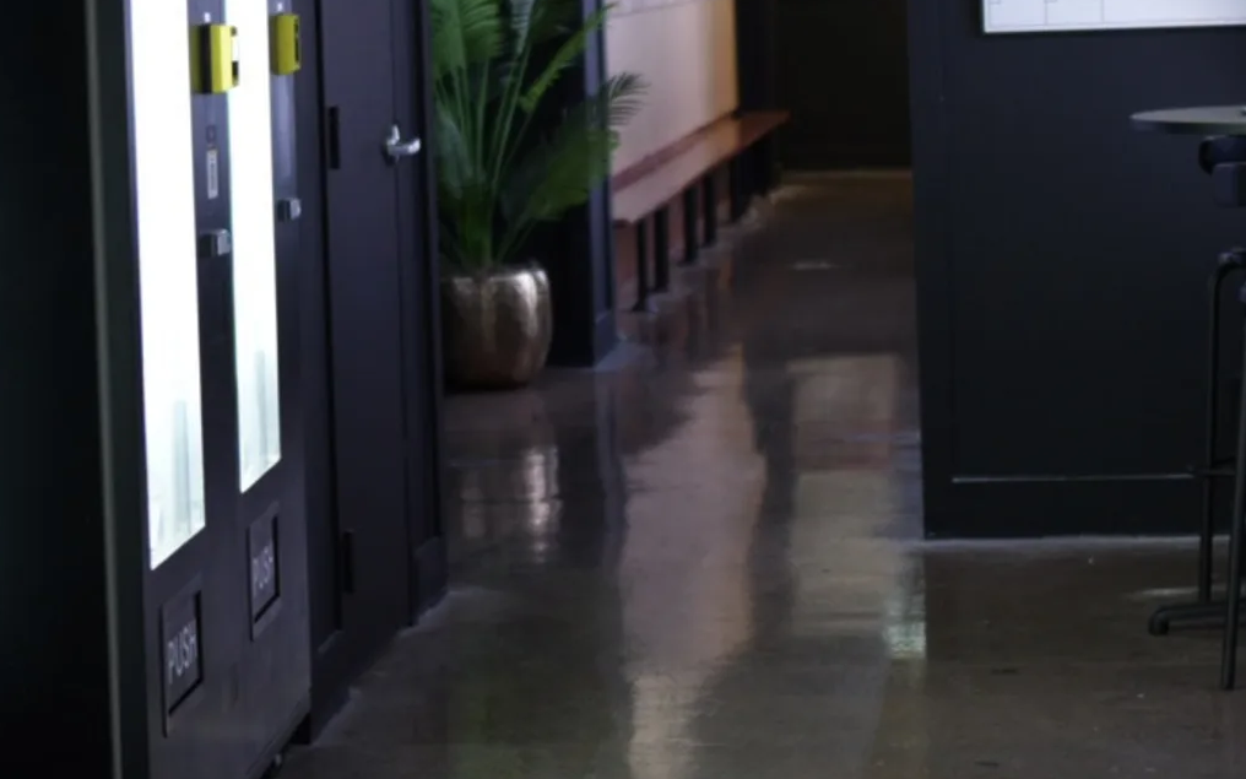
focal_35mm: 125
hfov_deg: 16.7
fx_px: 4245
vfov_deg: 10.5
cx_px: 510
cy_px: 153
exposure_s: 1/100
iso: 500
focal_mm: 35
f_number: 1.4
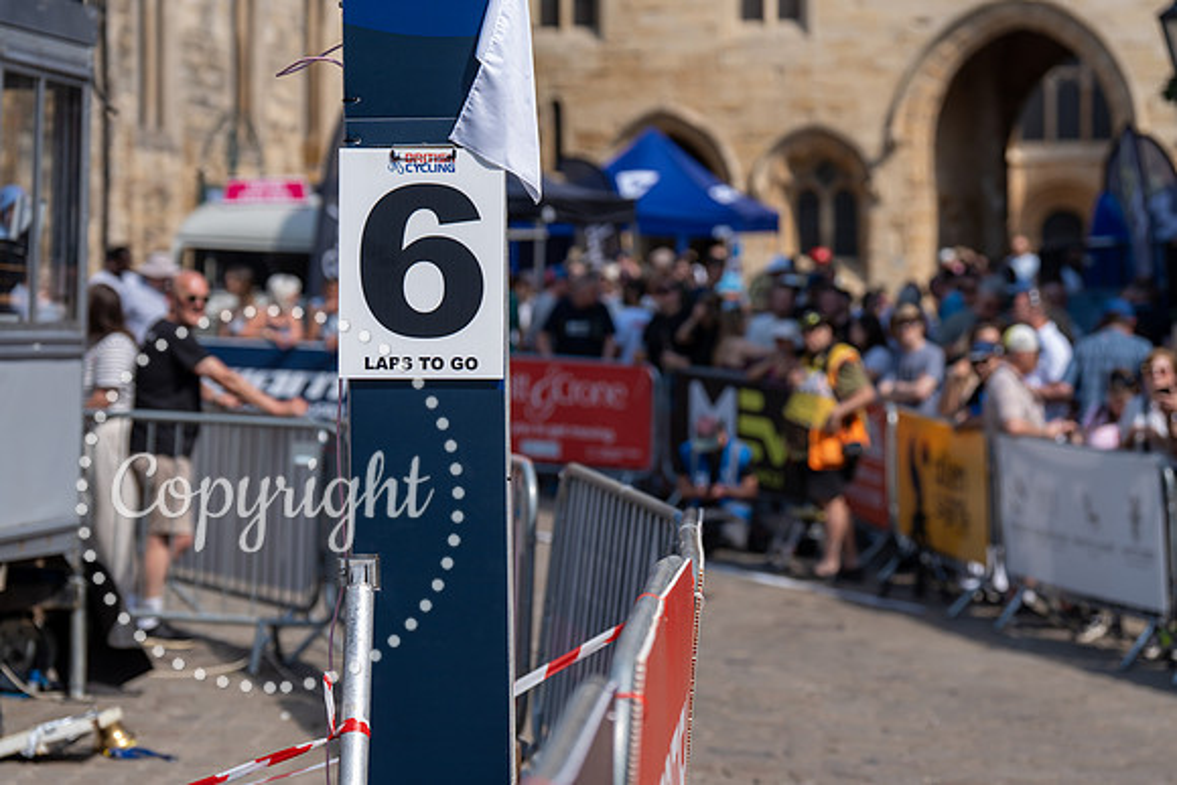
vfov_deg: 13.9
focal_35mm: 98
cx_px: 596
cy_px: 388
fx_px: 3212
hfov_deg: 20.8
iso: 125
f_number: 3.5
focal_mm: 95
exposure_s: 1/1000
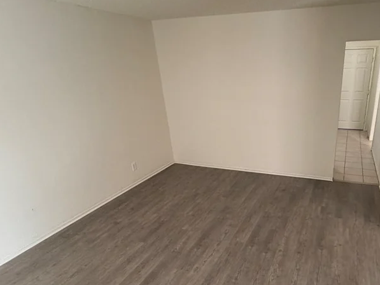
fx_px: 264
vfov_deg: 56.4
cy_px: 171
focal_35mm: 24
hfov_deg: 69.0
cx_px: 262
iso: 250
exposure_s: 1/120
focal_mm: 2.22
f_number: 2.2
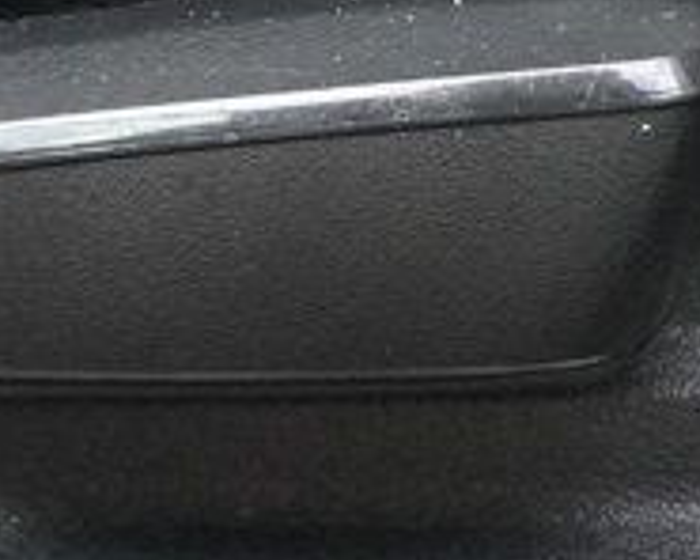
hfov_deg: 8.6
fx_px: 4516
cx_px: 1173
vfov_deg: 7.1
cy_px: 40
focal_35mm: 218
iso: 6400
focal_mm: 28
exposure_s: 1/250
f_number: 9
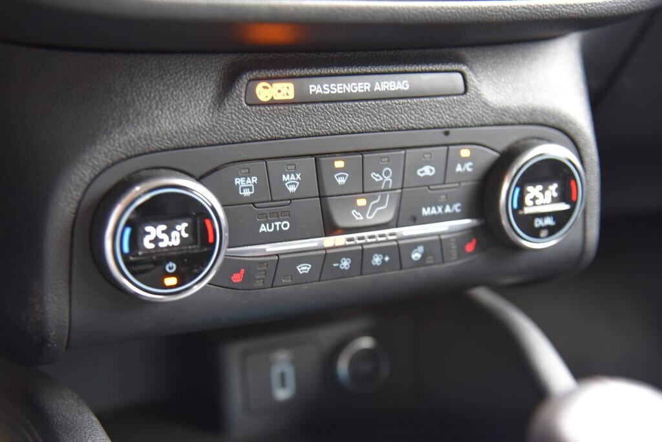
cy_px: 221
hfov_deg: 32.4
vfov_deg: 21.9
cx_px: 331
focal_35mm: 62
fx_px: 1141
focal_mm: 62
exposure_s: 1/13
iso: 500
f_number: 4
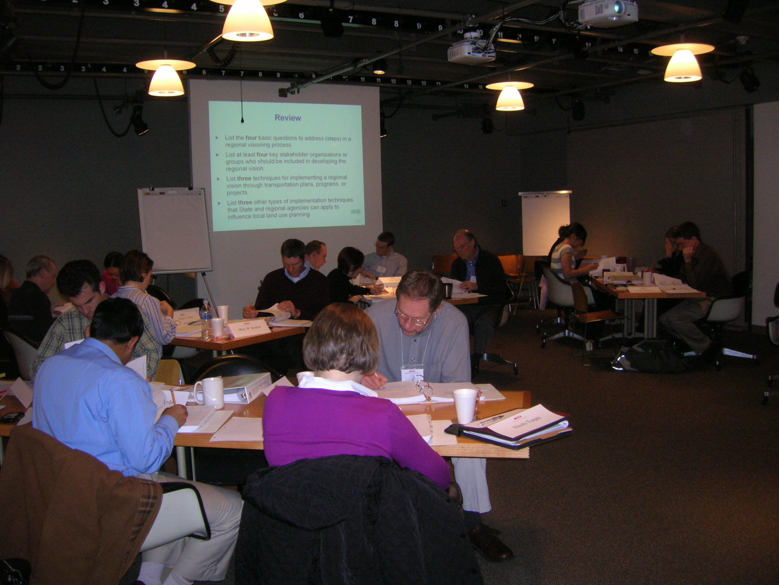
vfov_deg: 41.8
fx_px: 765
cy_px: 292
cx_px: 390
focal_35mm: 34
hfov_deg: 54.0
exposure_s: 1/60.1
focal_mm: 5.7
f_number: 2.9
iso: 126
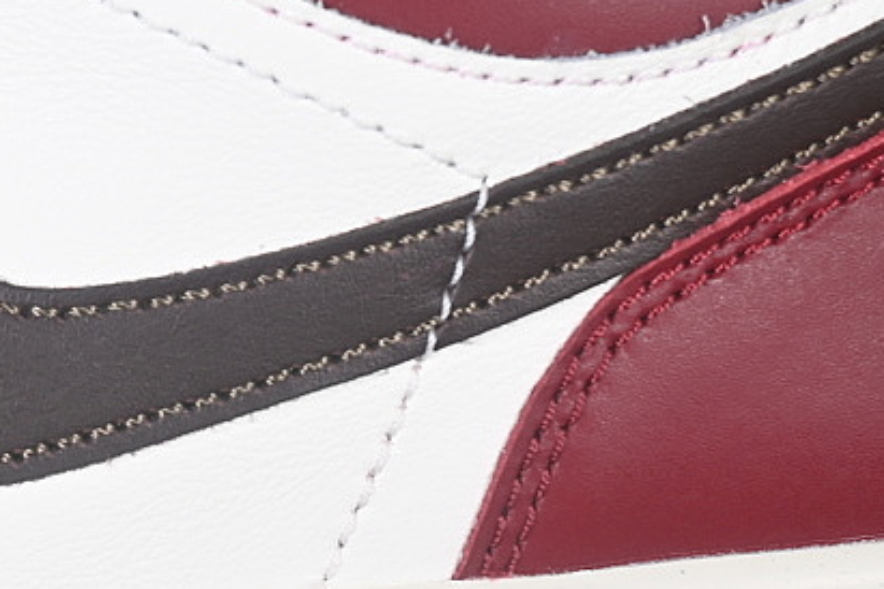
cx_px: -47
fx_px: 4837
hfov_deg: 10.3
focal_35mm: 197
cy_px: 269
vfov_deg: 7.0
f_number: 7.1
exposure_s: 1/60
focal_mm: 50
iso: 160
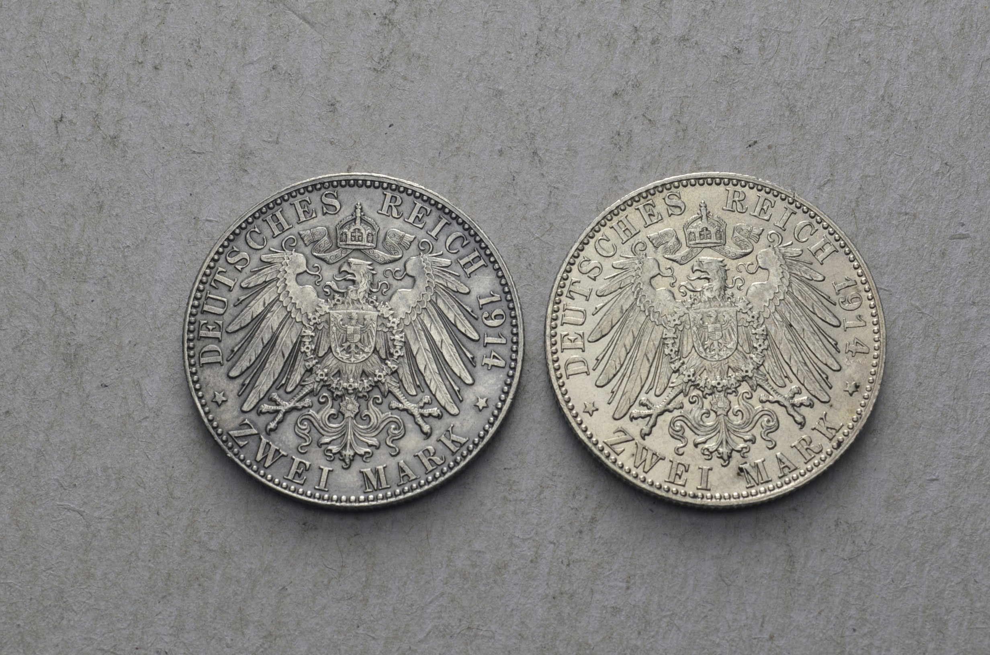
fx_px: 2264
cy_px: 328
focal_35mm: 82
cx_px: 495
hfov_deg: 24.7
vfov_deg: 16.5
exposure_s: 1/250
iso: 400
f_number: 14
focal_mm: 55
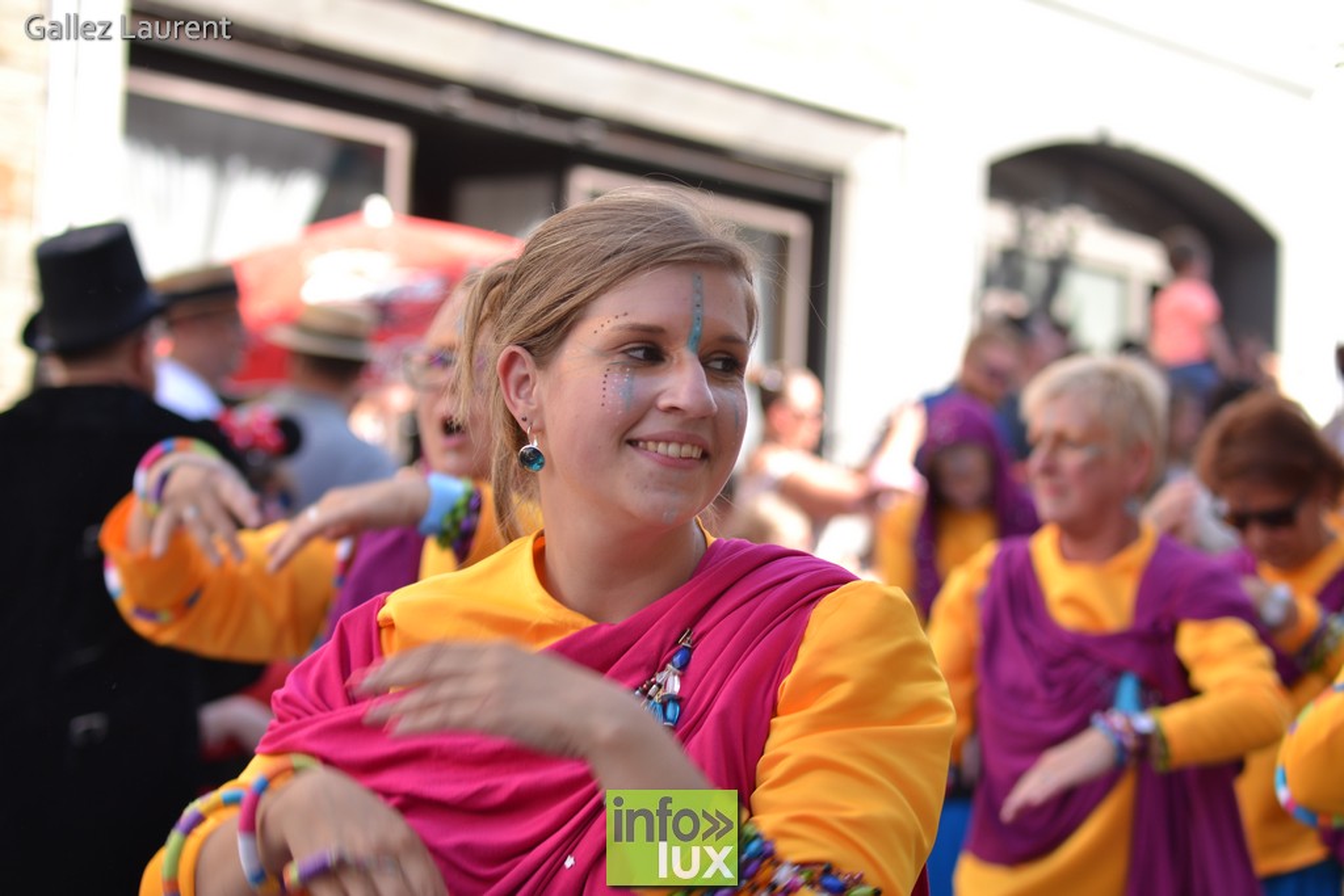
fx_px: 3360
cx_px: 672
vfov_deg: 15.2
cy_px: 448
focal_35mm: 90
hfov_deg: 22.6
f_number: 3.2
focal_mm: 60
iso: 100
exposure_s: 1/250
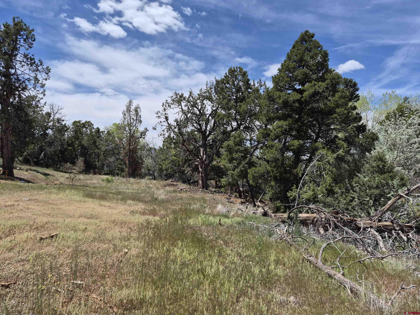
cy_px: 158
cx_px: 210
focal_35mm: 23
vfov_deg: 58.9
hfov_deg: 73.9
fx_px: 279
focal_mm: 5.4
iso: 80
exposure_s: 1/6496
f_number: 1.8
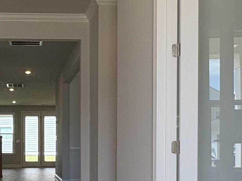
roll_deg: +2.1
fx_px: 398
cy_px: 149
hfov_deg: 32.7
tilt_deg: +2.9
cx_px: 41
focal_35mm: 57
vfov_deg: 25.2
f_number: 2.2
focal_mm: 2.22
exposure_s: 1/222
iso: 64
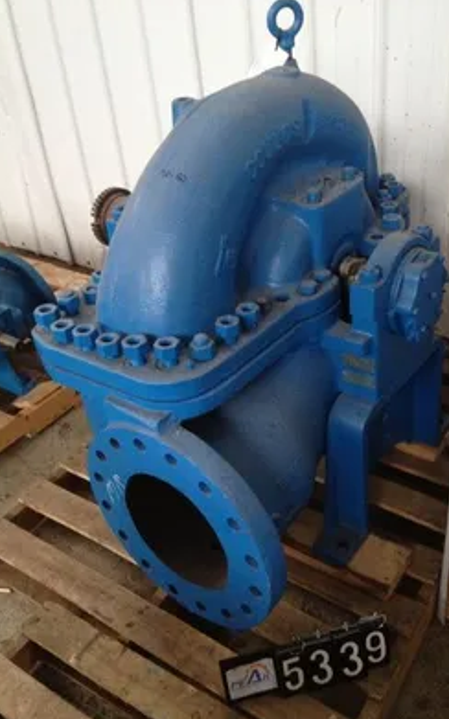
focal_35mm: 38
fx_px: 745
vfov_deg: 51.6
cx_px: 261
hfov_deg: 33.5
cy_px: 359
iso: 320
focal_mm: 4.28
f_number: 2.4
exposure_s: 1/20
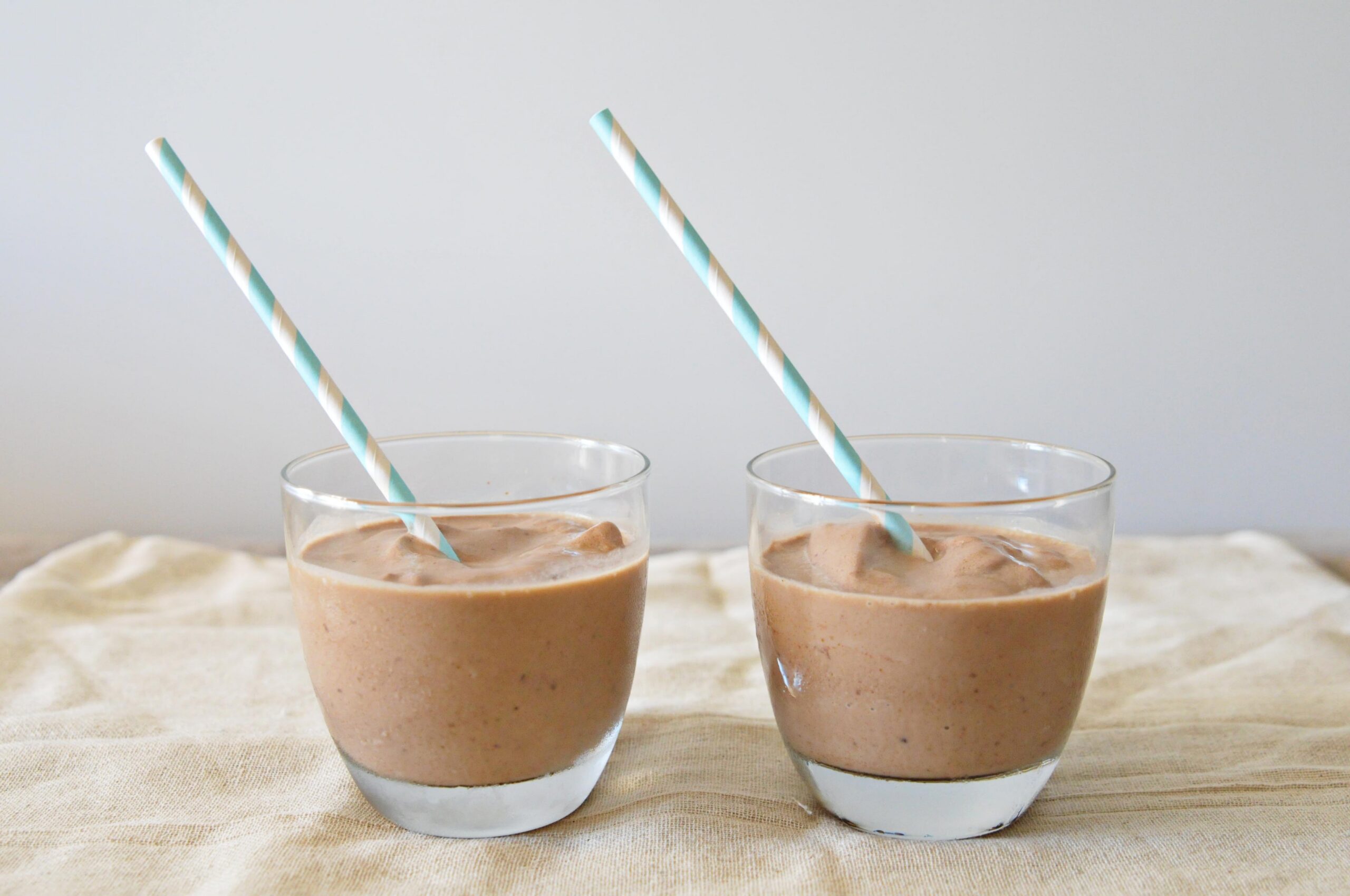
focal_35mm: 46
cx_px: 675
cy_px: 448
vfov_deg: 28.9
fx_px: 1742
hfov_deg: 42.4
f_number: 4.5
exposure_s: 1/100
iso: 2000
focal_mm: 31
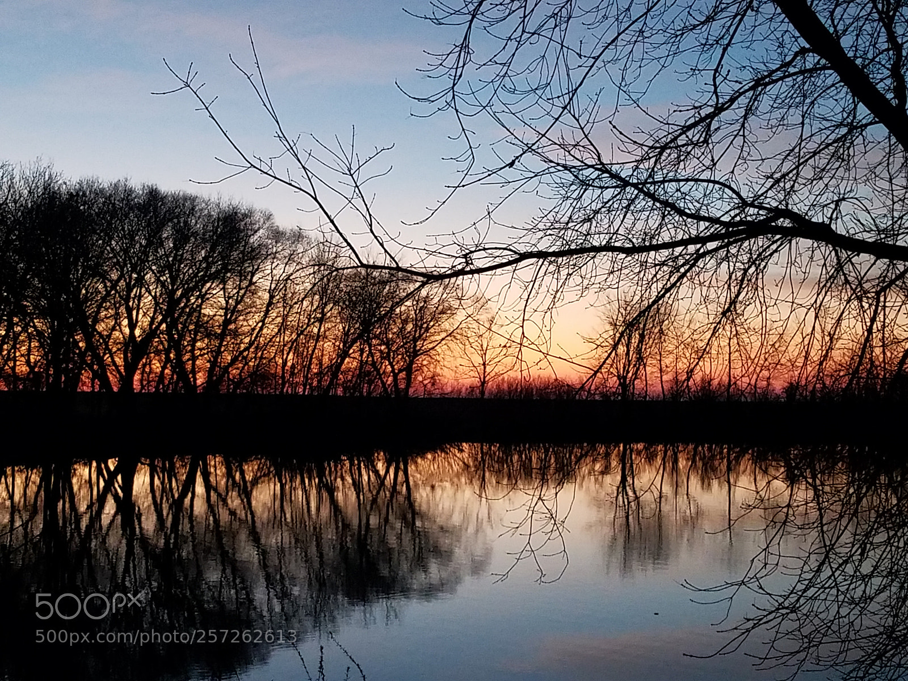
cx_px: 454
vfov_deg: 53.1
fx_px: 682
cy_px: 340
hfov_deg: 67.3
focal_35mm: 26
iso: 200
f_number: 1.7
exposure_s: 1/16
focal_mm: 4.2
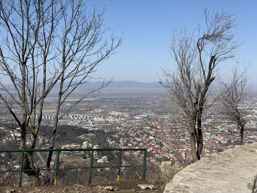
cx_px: 128
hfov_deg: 39.7
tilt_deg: -1.7
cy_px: 96
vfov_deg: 30.3
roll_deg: -0.4
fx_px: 356
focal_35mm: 48
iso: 64
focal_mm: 6.76
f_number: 1.78
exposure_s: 1/6536
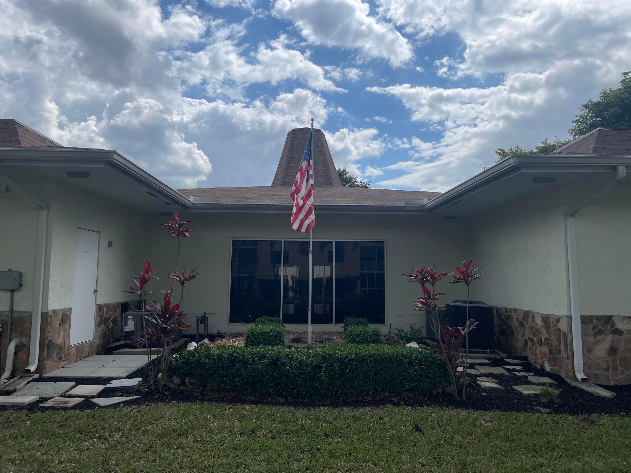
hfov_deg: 67.3
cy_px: 236
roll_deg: -0.8
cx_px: 316
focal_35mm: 26
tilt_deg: +6.9
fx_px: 474
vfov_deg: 53.1
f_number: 1.6
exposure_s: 1/6135
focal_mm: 4.2
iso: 32
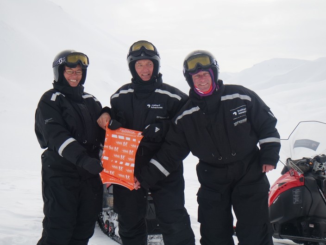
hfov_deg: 40.4
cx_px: 170
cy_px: 123
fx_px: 443
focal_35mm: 47
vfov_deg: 30.9
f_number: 5
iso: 400
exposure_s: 1/1000
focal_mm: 16
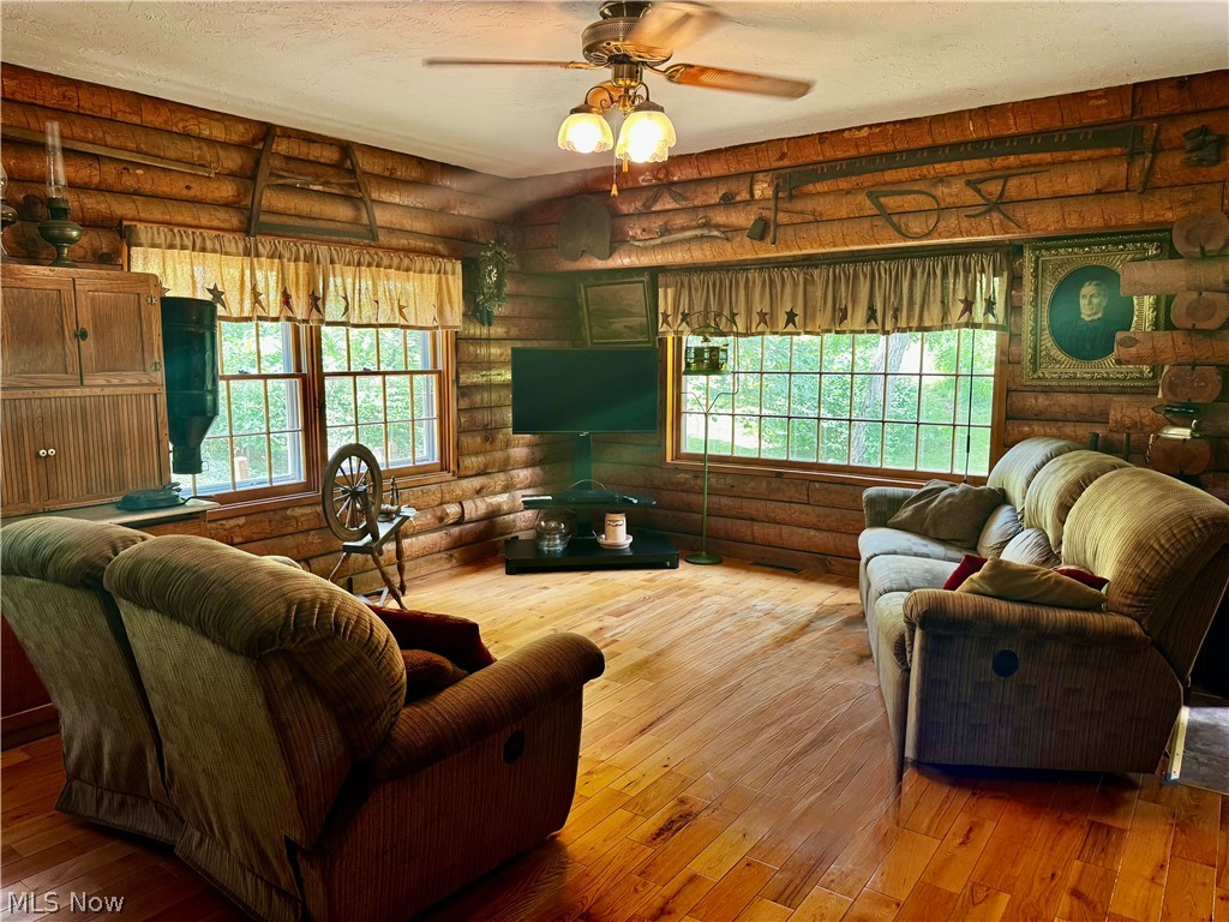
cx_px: 614
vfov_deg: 56.8
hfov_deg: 71.6
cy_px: 461
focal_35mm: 24
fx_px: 852
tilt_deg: -8.3
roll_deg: -0.1
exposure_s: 1/60
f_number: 1.78
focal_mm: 6.76
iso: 125
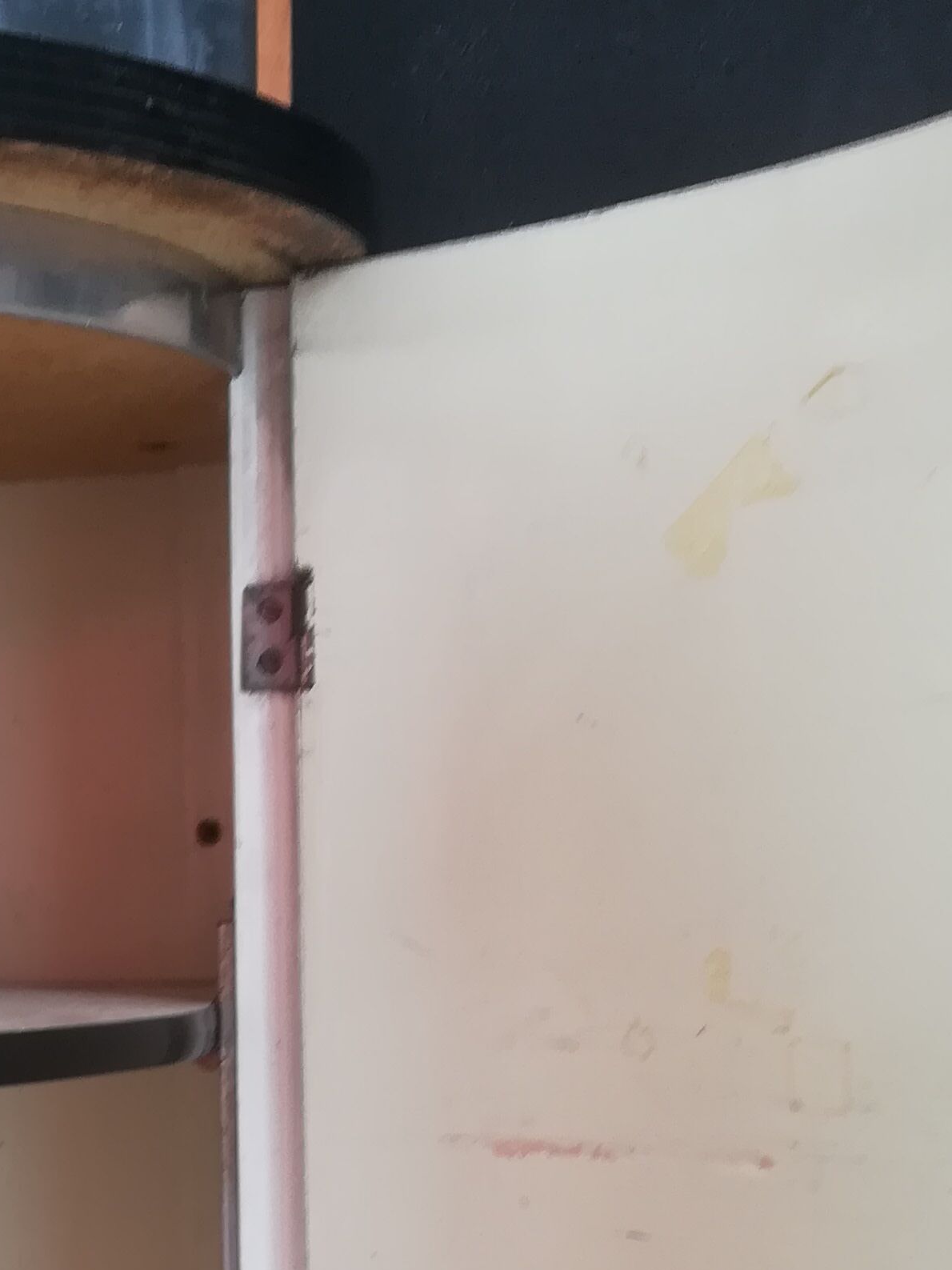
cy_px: 1319
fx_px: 2384
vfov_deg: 27.8
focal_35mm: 65
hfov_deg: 21.1
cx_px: -186
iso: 80
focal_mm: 3.83
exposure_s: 1/33.3
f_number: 2.2
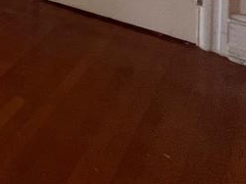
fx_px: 376
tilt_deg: -1.2
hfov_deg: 19.6
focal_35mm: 53
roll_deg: +0.4
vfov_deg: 19.0
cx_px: -242
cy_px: -169
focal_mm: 1.57
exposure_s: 1/60
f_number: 1.8
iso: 250
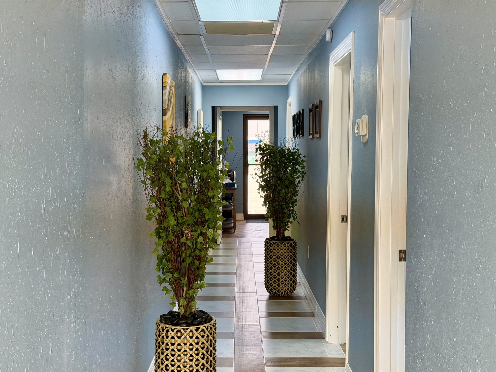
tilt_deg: -2.7
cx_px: 248
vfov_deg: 30.3
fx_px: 688
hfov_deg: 39.7
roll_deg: -0.2
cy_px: 186
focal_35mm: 48
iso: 160
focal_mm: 6.76
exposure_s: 1/208
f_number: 1.78
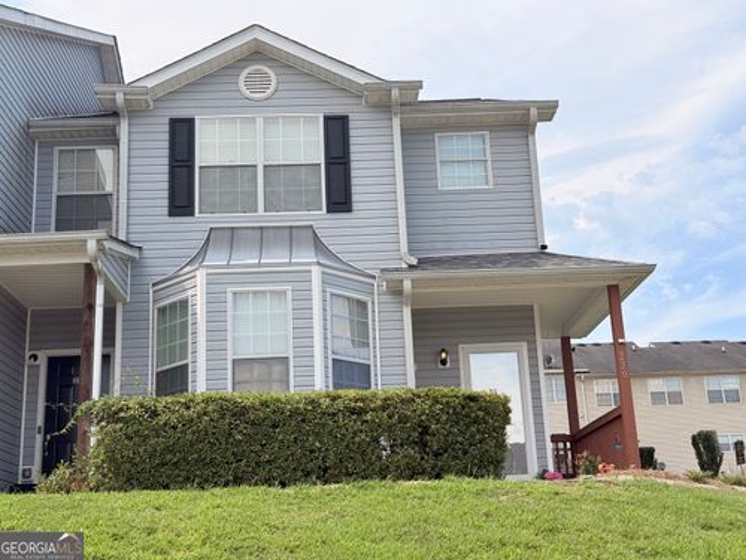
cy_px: 280
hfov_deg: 39.7
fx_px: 1034
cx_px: 373
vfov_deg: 30.3
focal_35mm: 48
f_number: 1.78
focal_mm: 6.76
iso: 64
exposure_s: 1/3891
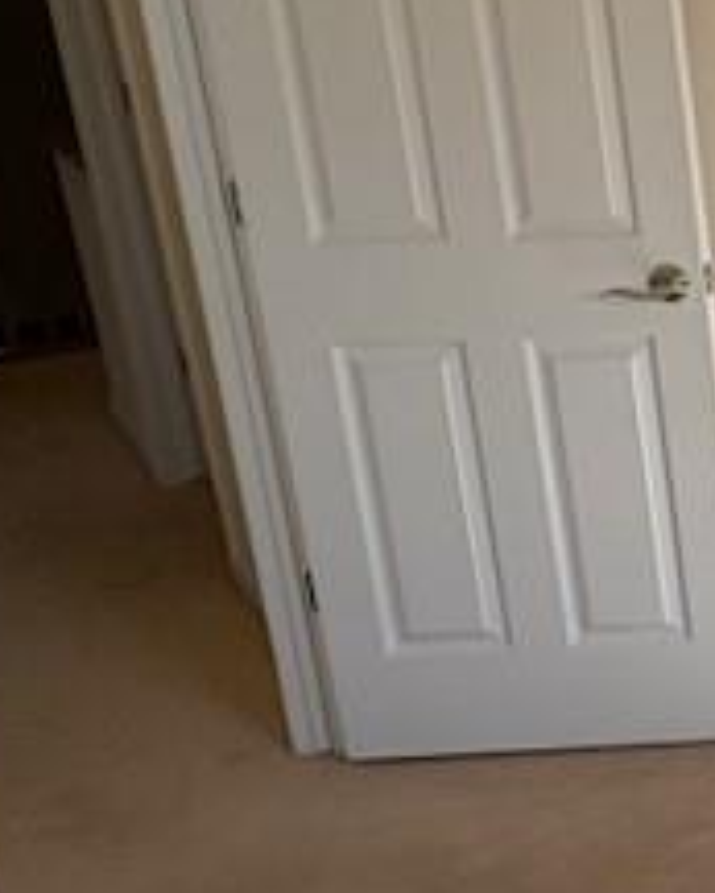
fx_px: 1507
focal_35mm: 57
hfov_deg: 18.4
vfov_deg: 32.5
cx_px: 1401
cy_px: 254
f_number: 2.2
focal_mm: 2.22
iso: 64
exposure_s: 1/467
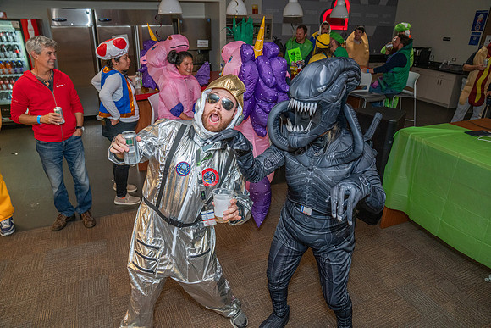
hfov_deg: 73.7
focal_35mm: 24
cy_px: 164
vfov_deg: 53.2
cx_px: 246
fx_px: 327
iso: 2500
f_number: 4
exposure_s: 1/160
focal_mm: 24
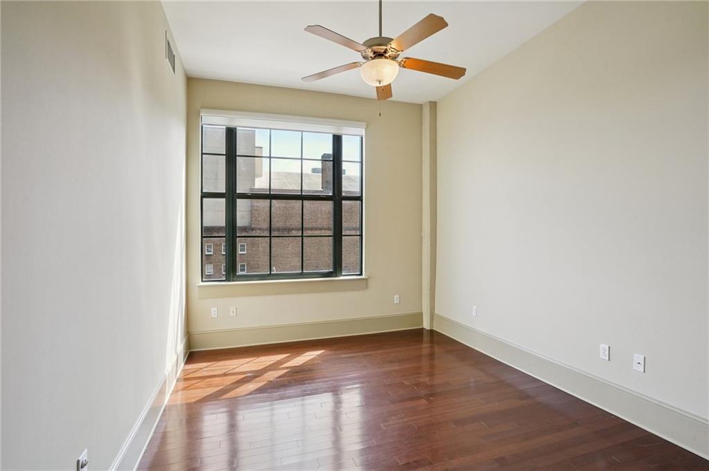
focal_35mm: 17
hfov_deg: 93.3
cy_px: 236
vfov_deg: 70.3
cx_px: 354
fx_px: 335
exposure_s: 1/125
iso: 800
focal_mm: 17
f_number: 11
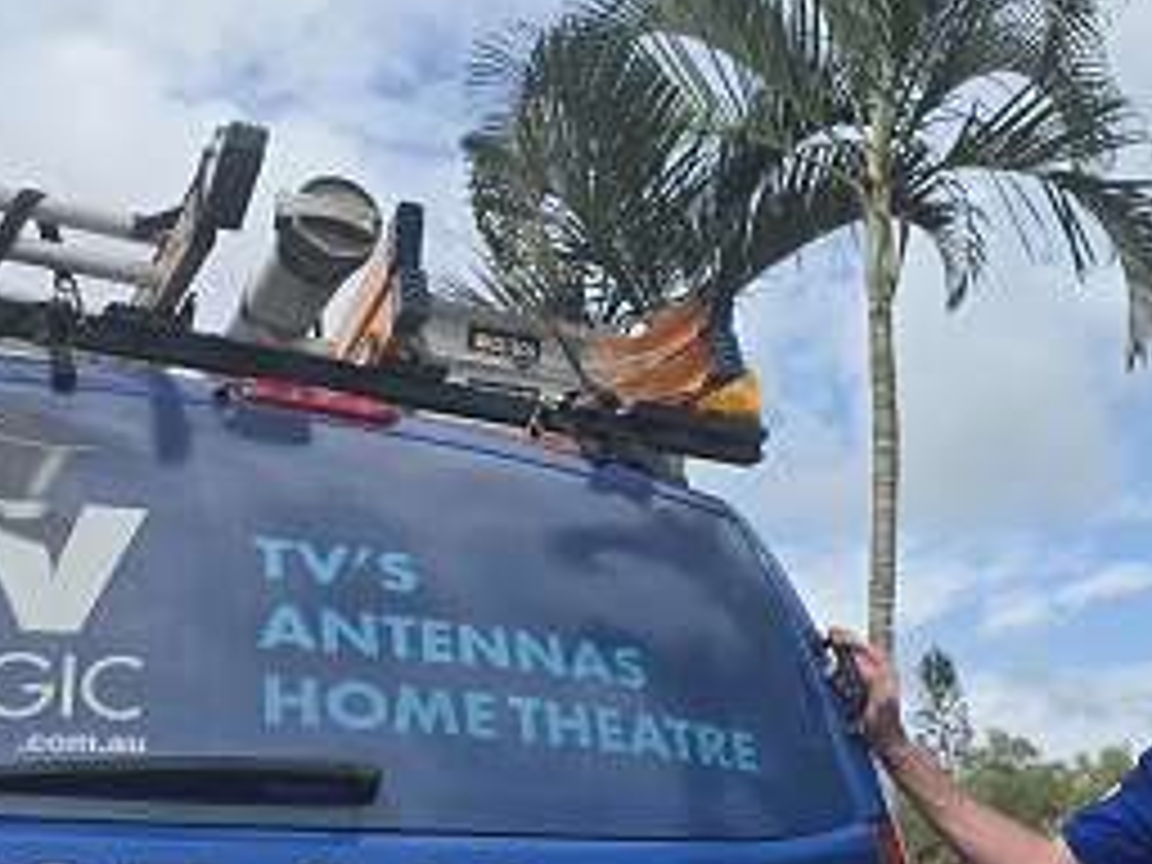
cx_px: 662
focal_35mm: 45
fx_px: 1498
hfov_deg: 42.0
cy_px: 533
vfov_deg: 32.1
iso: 12
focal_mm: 6.3
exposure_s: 1/848
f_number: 1.7
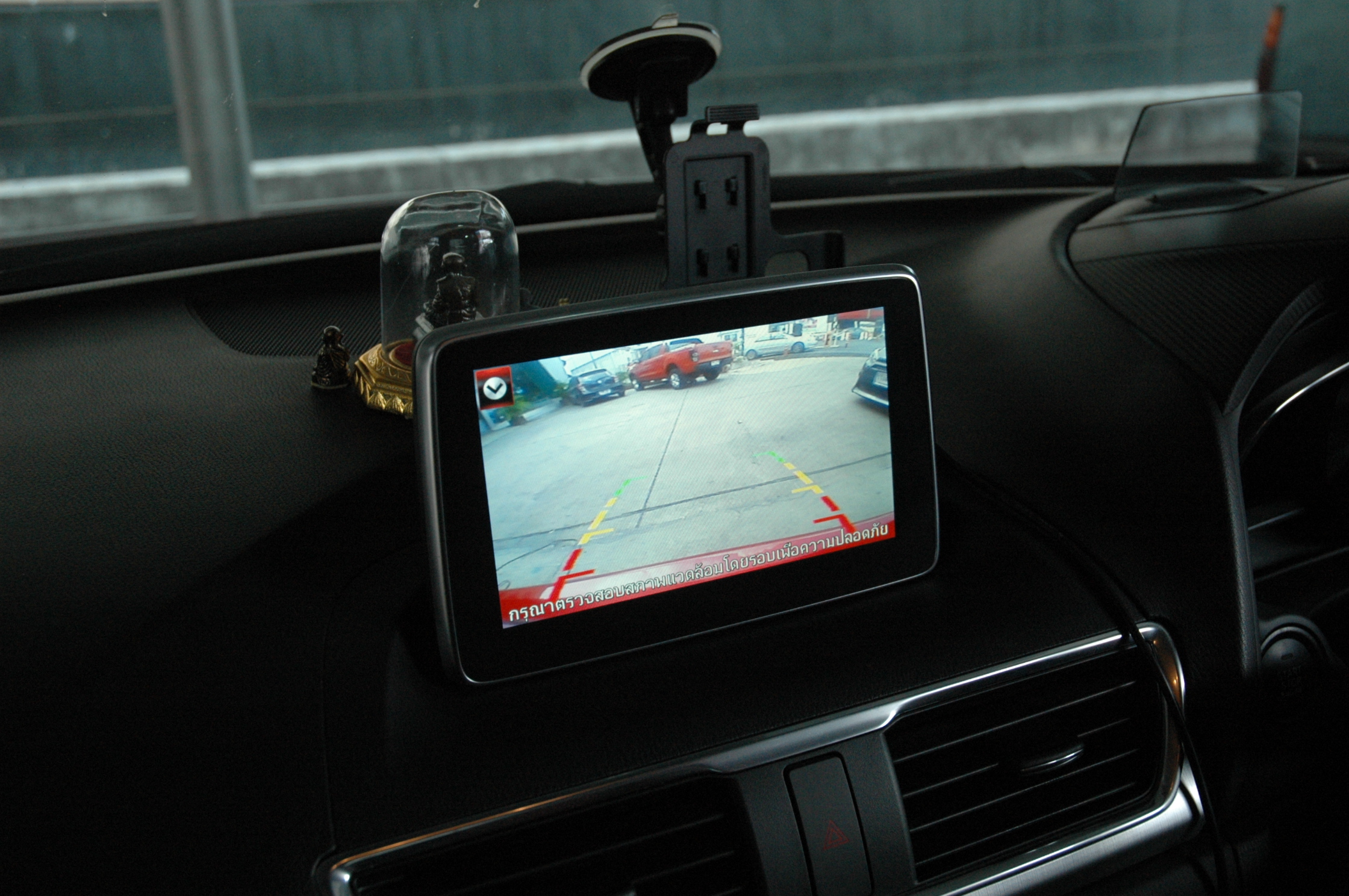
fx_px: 1516
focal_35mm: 40
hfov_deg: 48.0
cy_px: 448
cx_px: 674
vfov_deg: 32.9
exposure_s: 1/100
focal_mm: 27
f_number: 5
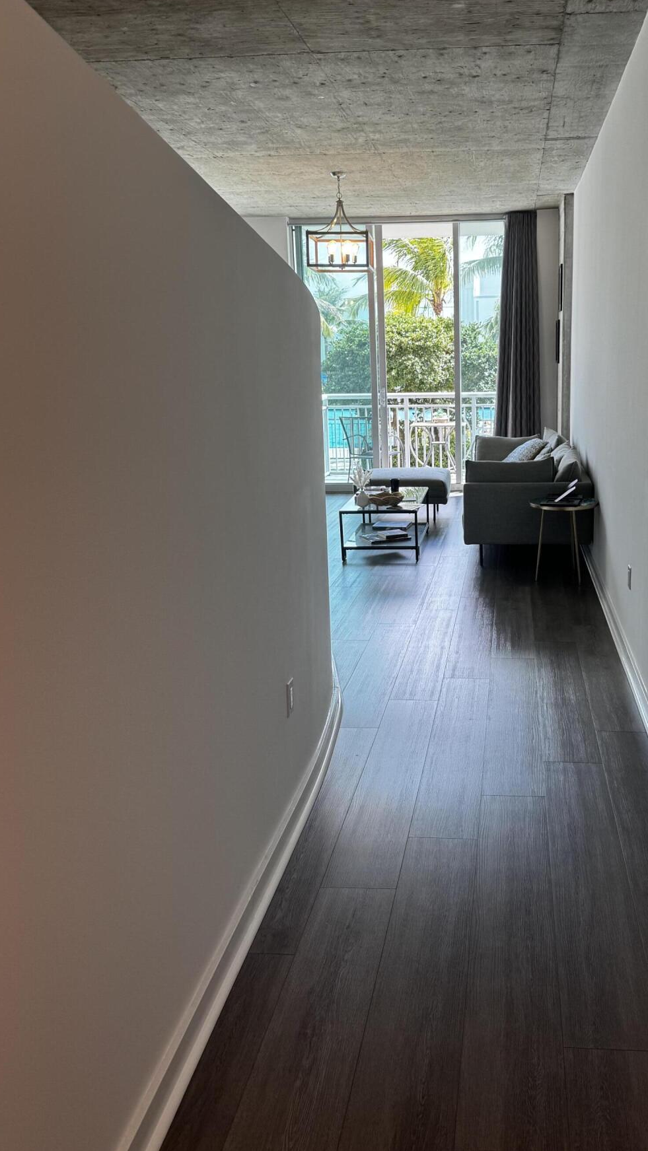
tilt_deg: -7.2
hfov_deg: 38.4
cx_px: 446
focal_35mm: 30
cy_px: 518
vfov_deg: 64.2
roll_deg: +1.7
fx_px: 916
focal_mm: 6.76
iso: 64
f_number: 1.78
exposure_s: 1/157
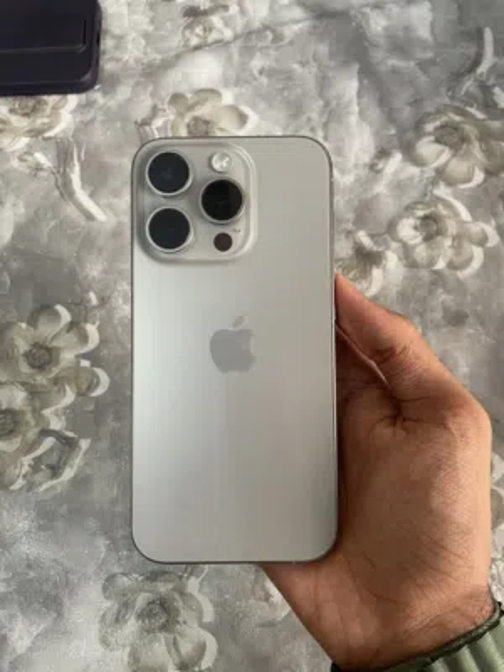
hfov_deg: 53.1
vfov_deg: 67.3
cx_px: 252
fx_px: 505
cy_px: 336
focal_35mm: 26
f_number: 1.6
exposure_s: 1/60
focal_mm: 4.2
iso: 200
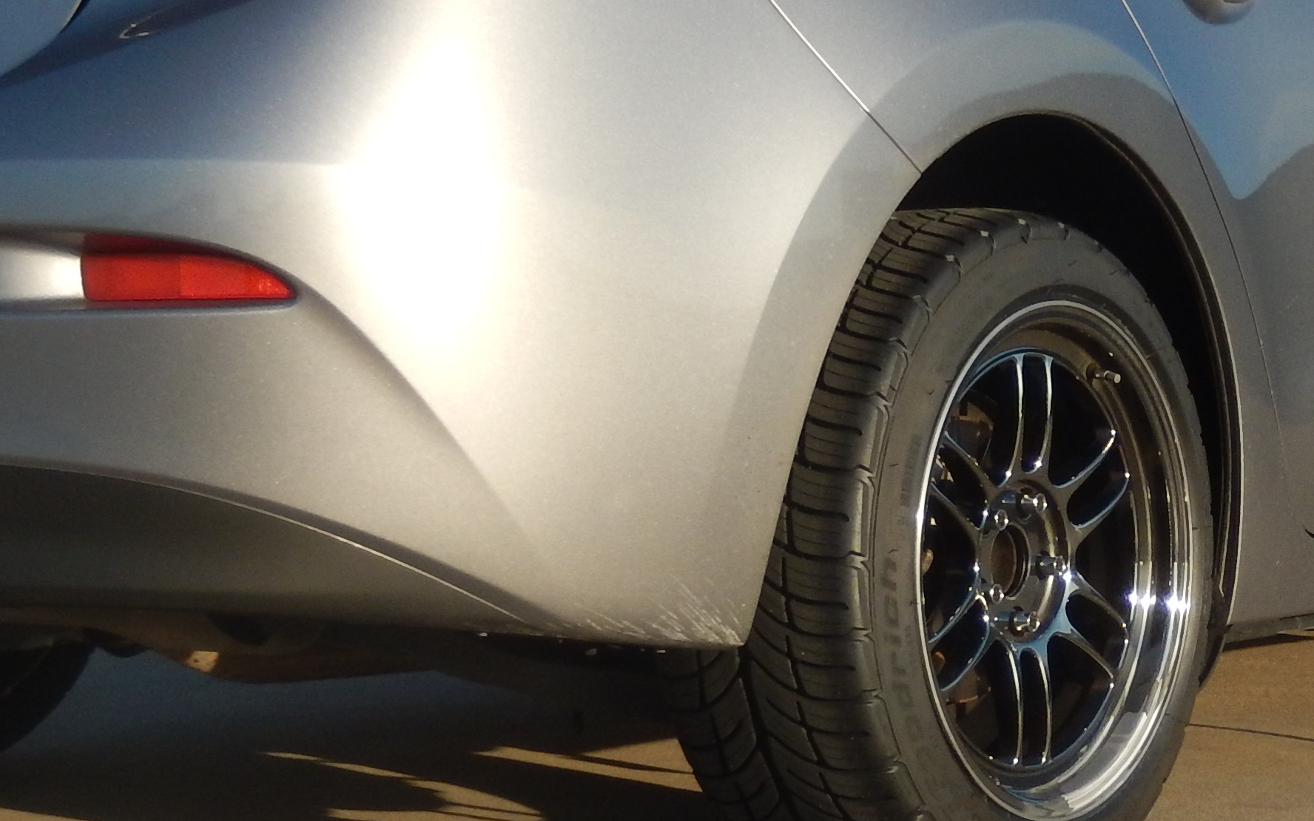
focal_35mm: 88
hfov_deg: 23.2
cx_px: 1077
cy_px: 578
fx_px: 3151
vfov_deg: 14.8
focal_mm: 5.7
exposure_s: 1/1000
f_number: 3.8
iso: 125
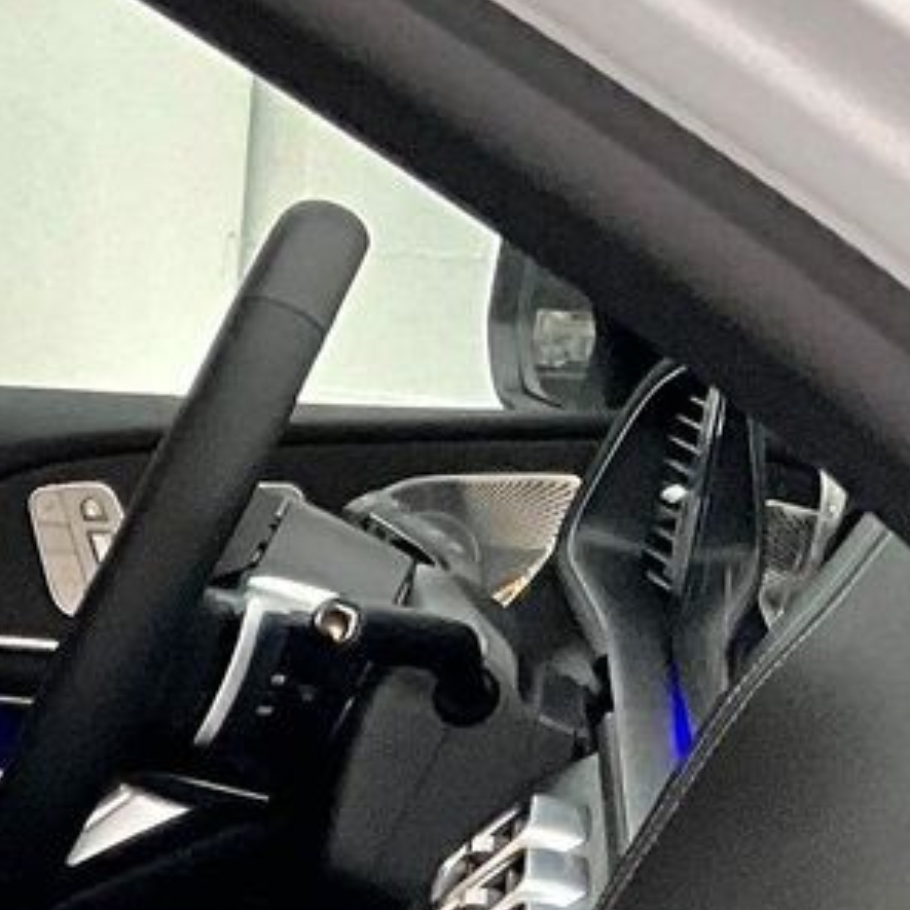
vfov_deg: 12.1
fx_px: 4134
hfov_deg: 10.7
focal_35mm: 139
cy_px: 1228
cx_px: -1286
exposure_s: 1/60
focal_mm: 3
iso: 125
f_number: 1.8
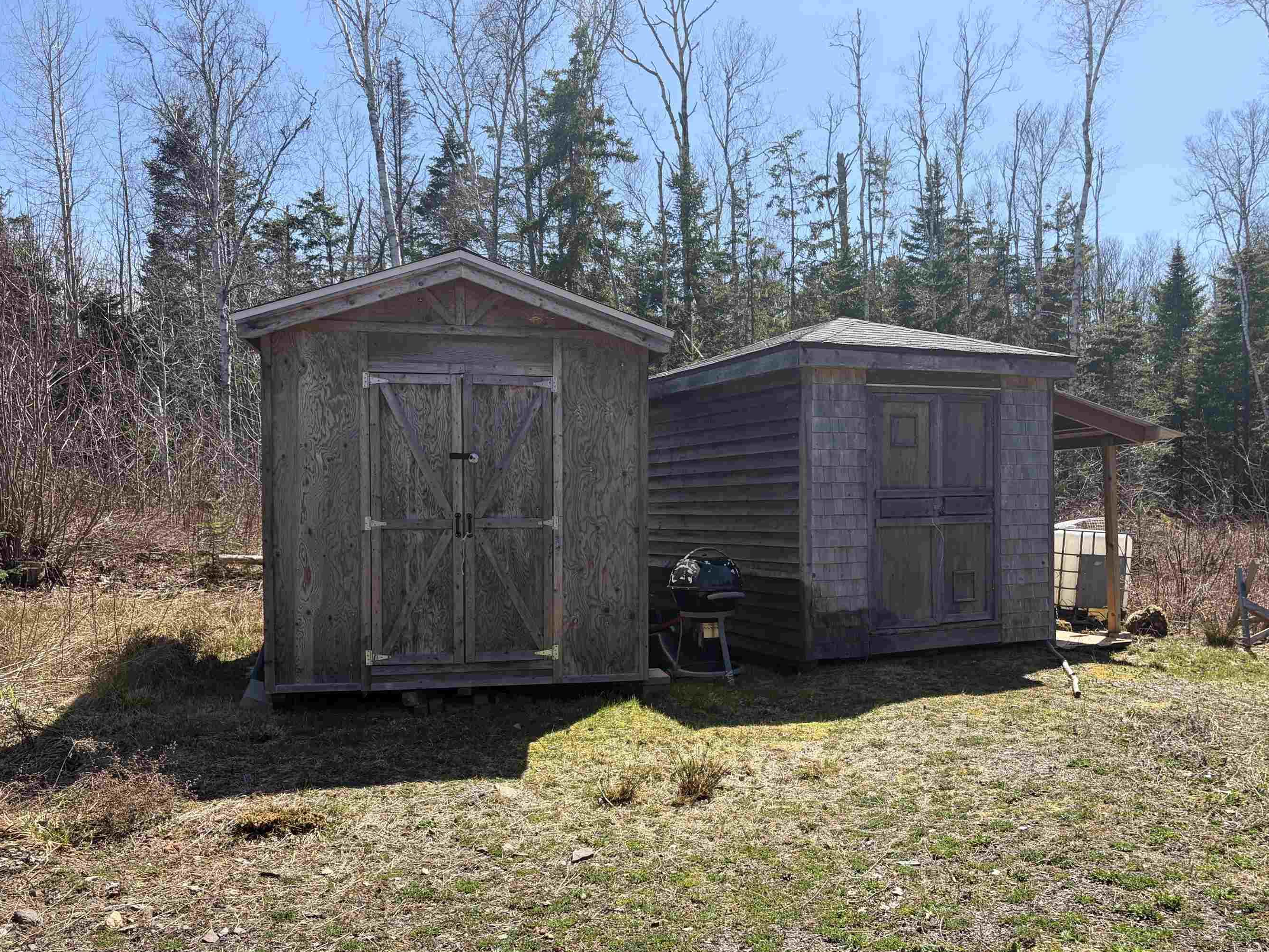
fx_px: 1100
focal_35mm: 30
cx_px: 677
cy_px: 538
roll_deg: +1.6
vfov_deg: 46.7
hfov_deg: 59.9
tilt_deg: -1.0
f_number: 1.6
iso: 50
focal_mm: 5.96
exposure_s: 1/1901
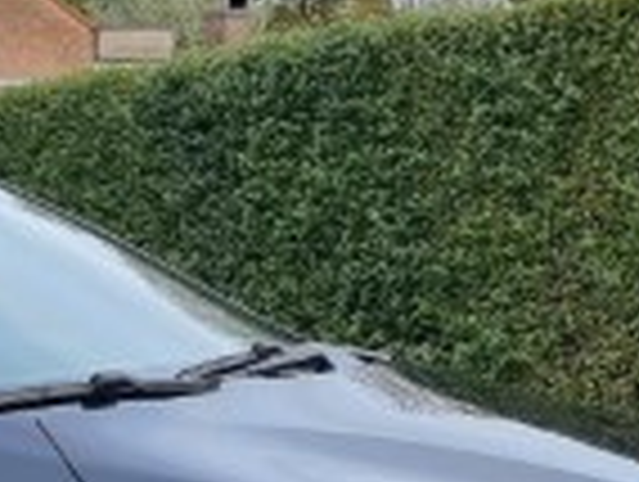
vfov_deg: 12.9
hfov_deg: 16.9
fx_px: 1997
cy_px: 743
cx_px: -230
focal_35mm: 108
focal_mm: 6.7
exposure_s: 1/125
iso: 50
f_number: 1.8
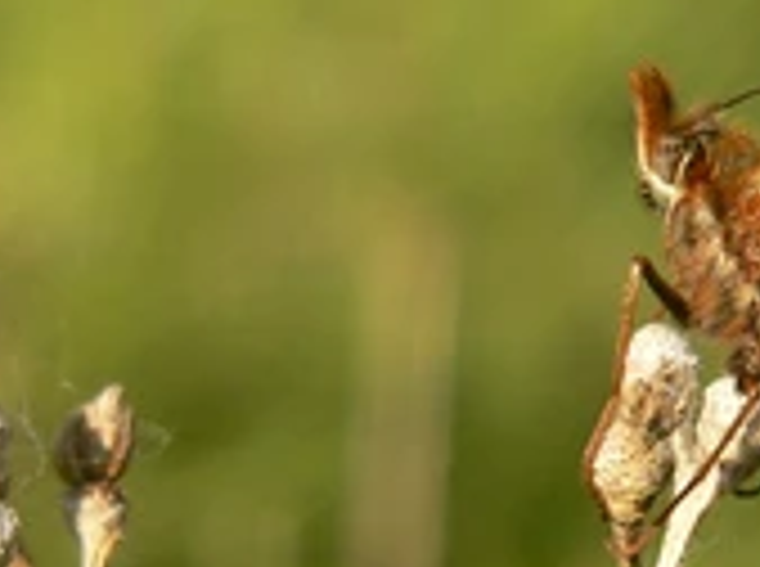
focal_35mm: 277
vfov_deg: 5.3
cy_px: 536
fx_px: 6069
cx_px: 612
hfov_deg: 7.2
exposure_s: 1/400
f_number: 4
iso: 100
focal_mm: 12.1
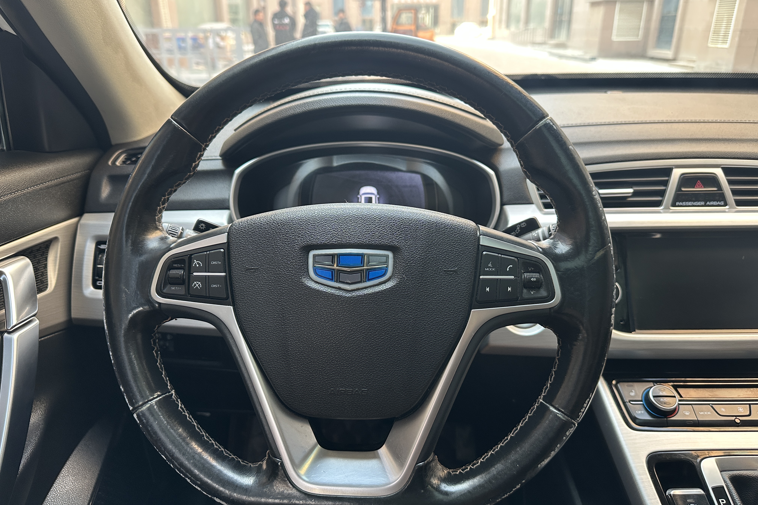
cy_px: 262
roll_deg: +0.3
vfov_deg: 51.3
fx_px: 526
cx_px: 379
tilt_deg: -23.1
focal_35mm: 25
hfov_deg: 71.5
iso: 250
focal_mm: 6.86
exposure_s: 1/92
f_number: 1.78
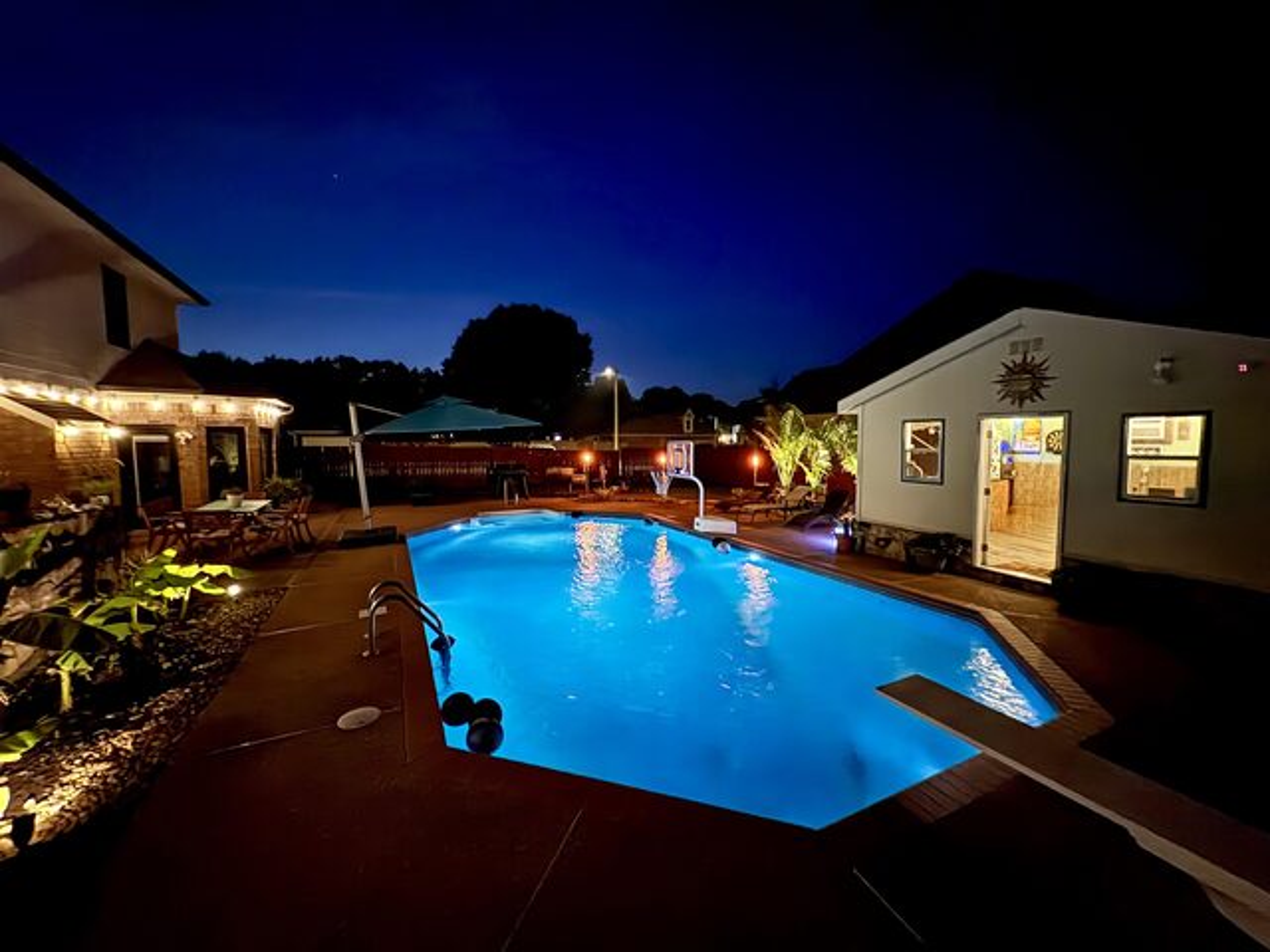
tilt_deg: -4.0
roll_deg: +0.4
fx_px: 514
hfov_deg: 102.1
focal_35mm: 14
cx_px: 635
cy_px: 476
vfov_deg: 85.7
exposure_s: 1/7
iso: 3200
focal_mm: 2.22
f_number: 2.2
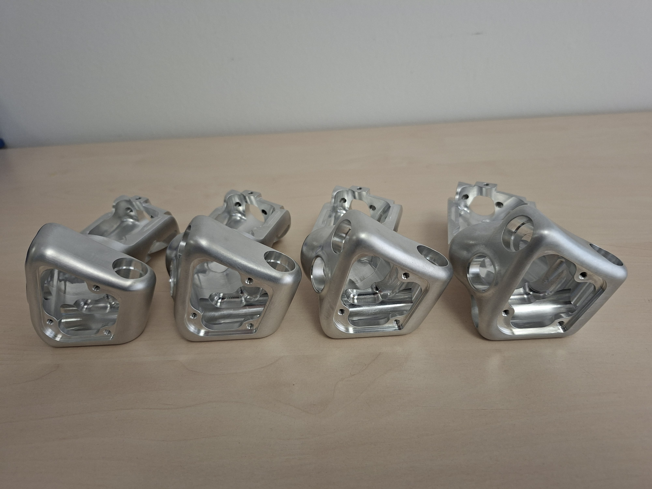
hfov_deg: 73.9
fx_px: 433
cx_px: 326
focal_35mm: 23
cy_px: 244
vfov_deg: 58.9
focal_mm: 5.54
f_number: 1.8
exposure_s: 1/100
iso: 125
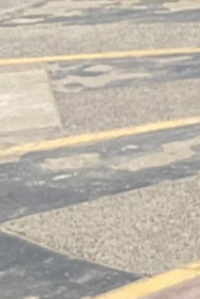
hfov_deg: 6.1
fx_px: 1440
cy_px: 106
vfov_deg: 11.9
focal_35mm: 173
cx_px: 902
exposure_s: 1/614
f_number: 2.2
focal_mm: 2.71
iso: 25
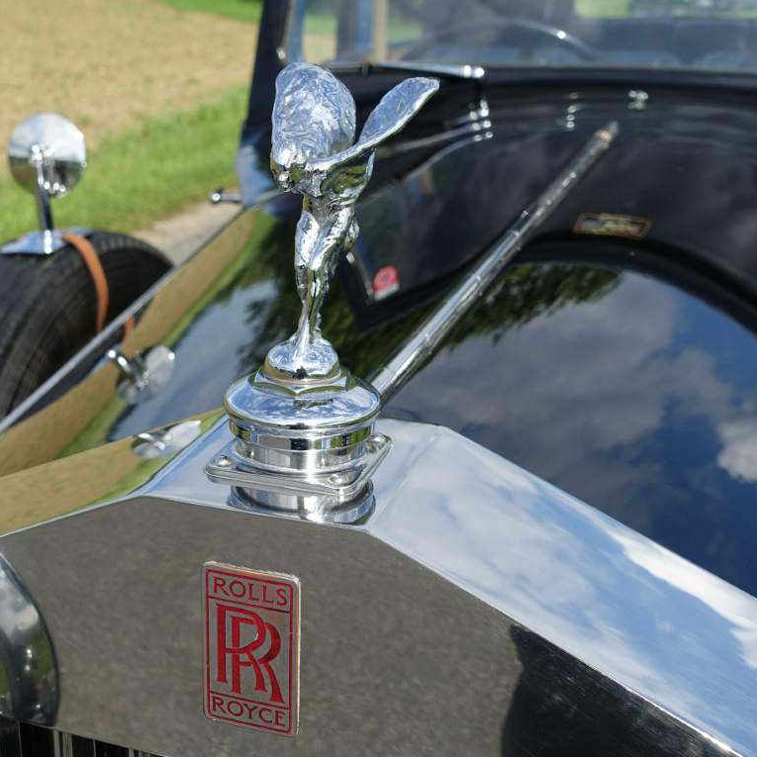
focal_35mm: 55
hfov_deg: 30.9
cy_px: 378
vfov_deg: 31.1
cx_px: 252
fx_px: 1361
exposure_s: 1/100
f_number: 4
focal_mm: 15.74
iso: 125
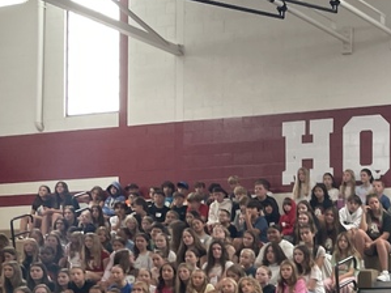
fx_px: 1005
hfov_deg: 19.8
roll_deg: -1.2
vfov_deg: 15.6
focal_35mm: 89
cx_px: 541
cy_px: 399
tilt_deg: -2.0
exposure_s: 1/60
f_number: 1.6
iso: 80
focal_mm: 4.2
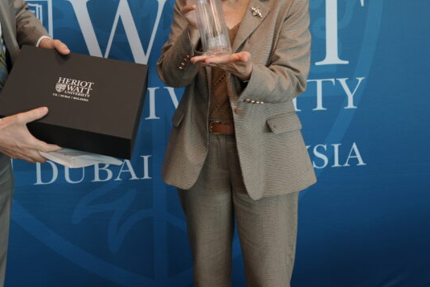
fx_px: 526
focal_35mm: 44
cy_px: 42
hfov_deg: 43.2
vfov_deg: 29.6
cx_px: 112
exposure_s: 1/100
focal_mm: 23
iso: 320
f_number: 2.8
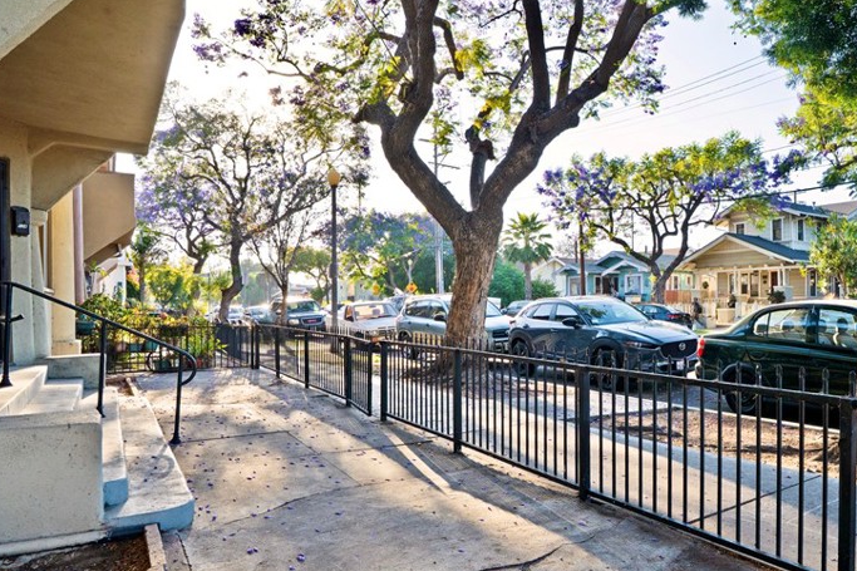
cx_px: 568
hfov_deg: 71.7
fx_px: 571
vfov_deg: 52.9
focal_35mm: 24
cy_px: 324
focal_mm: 16
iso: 500
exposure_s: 1/200
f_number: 8
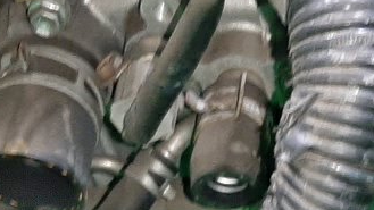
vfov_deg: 9.3
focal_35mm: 124
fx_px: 1230
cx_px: 276
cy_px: 372
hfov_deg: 17.2
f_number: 1.7
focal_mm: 3.93
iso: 215
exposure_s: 1/25
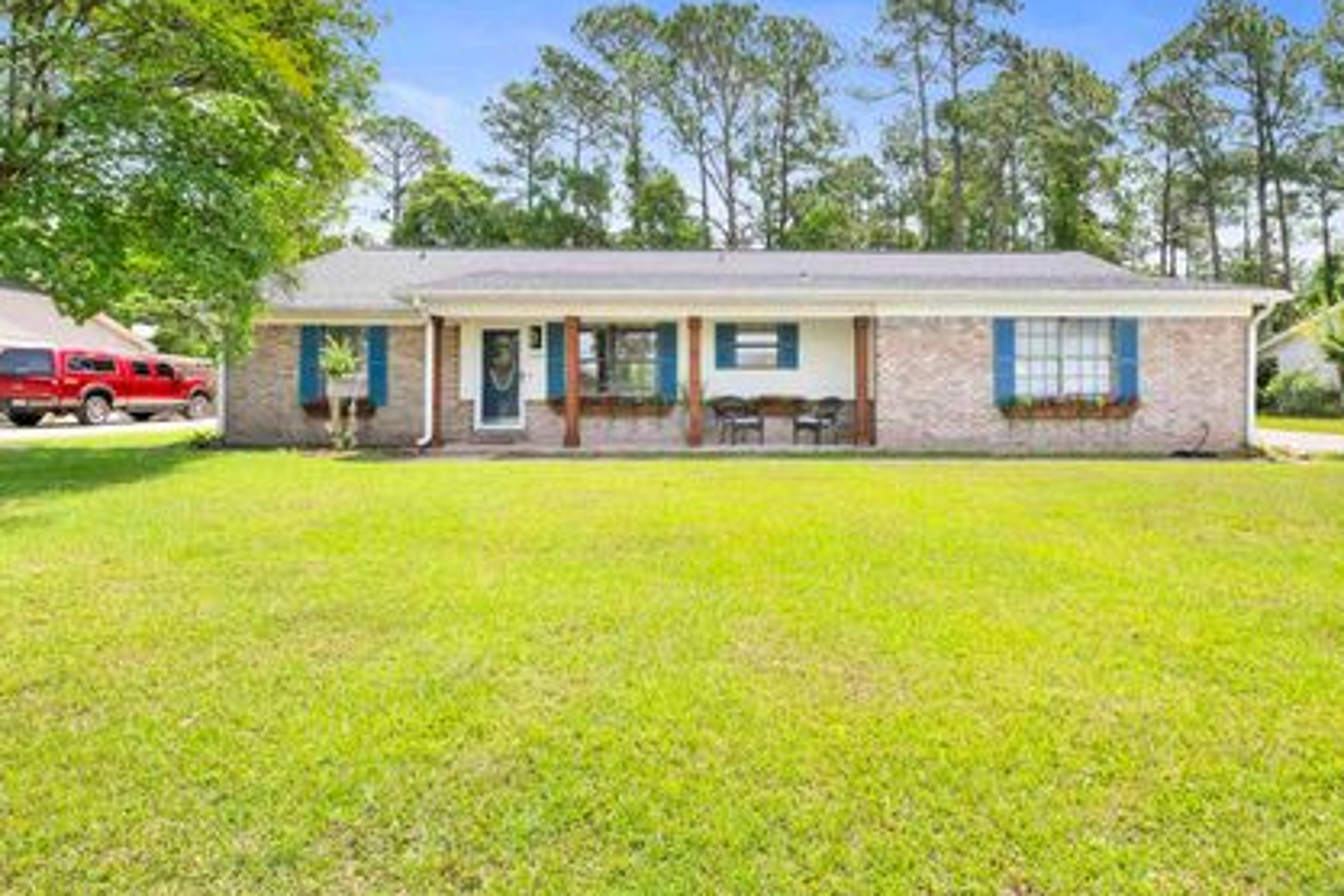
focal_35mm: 19
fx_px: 694
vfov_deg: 65.3
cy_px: 375
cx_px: 748
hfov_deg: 87.8
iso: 400
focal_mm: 15.5
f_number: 11
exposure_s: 1/250
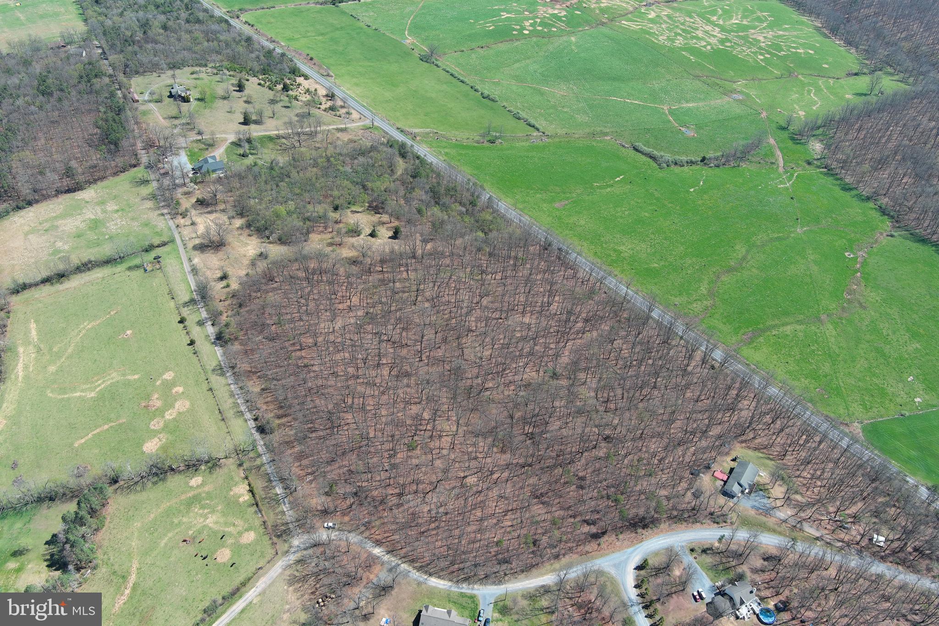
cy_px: 313
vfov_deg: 45.0
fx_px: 756
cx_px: 470
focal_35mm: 29
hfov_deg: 63.7
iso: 100
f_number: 2.8
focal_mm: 10.57
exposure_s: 1/628
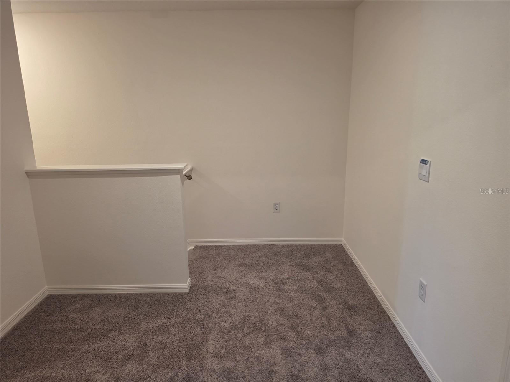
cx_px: 255
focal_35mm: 23
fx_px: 339
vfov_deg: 58.9
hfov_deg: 73.9
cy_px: 191
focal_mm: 6.5
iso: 200
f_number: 1.4
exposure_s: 1/120
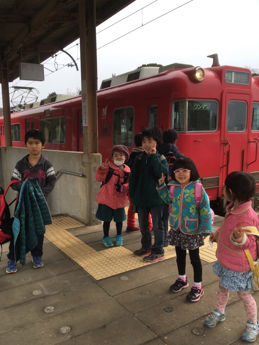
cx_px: 133
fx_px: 309
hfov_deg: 45.4
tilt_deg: -9.5
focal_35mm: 31
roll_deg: +1.8
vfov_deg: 58.3
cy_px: 183
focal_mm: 4.15
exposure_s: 1/565
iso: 25
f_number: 2.2
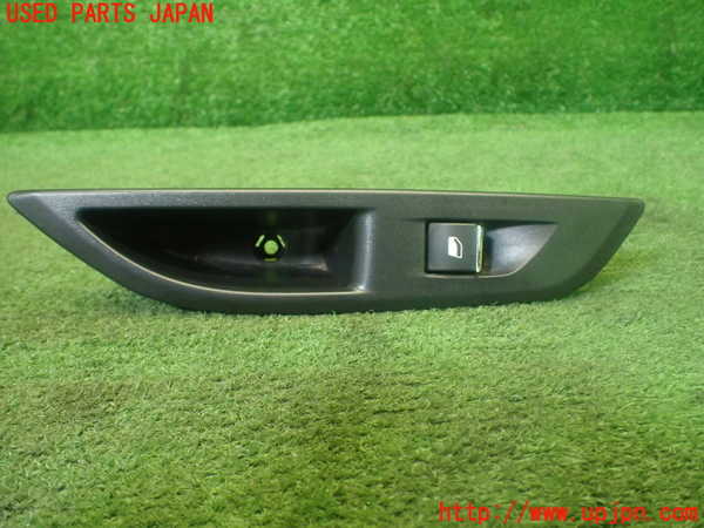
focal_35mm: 30
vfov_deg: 46.8
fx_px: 610
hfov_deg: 60.0
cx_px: 352
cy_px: 264
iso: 640
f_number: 2.3
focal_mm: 5.4
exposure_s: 1/125
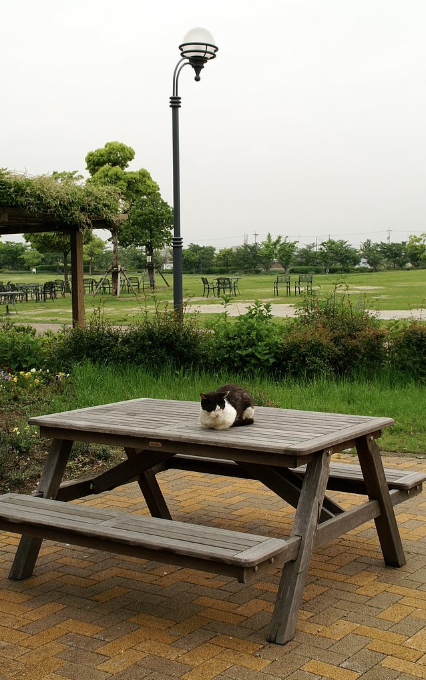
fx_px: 854
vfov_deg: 43.5
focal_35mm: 46
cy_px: 339
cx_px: 210
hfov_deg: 28.0
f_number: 10
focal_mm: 30
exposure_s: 1/200
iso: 250
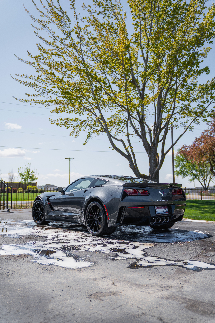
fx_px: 314
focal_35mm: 35
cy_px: 162
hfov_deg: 37.9
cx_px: 108
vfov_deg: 54.4
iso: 100
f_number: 2.8
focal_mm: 35
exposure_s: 1/1250
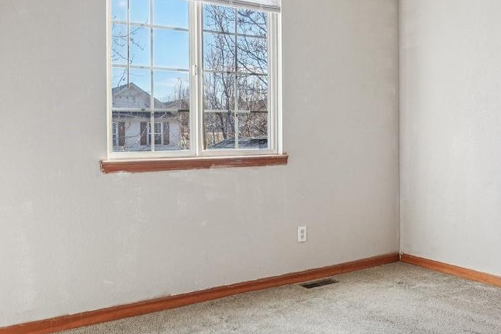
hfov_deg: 51.3
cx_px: 362
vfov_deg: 36.7
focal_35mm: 36
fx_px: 502
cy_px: 137
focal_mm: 11
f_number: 8
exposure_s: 1/30
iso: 160
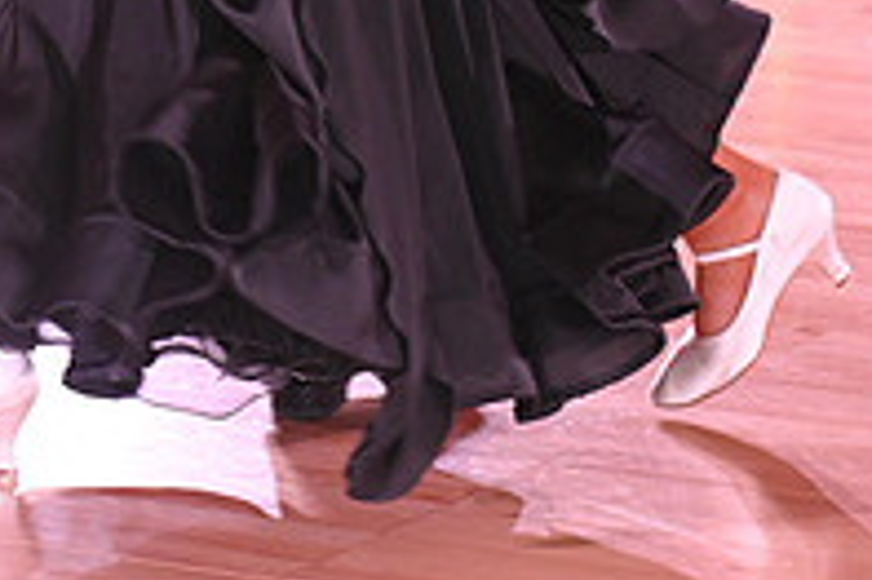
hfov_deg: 6.4
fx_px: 7841
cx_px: 232
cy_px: -505
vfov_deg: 4.2
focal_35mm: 324
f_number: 4.5
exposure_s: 1/200
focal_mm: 110
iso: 2000
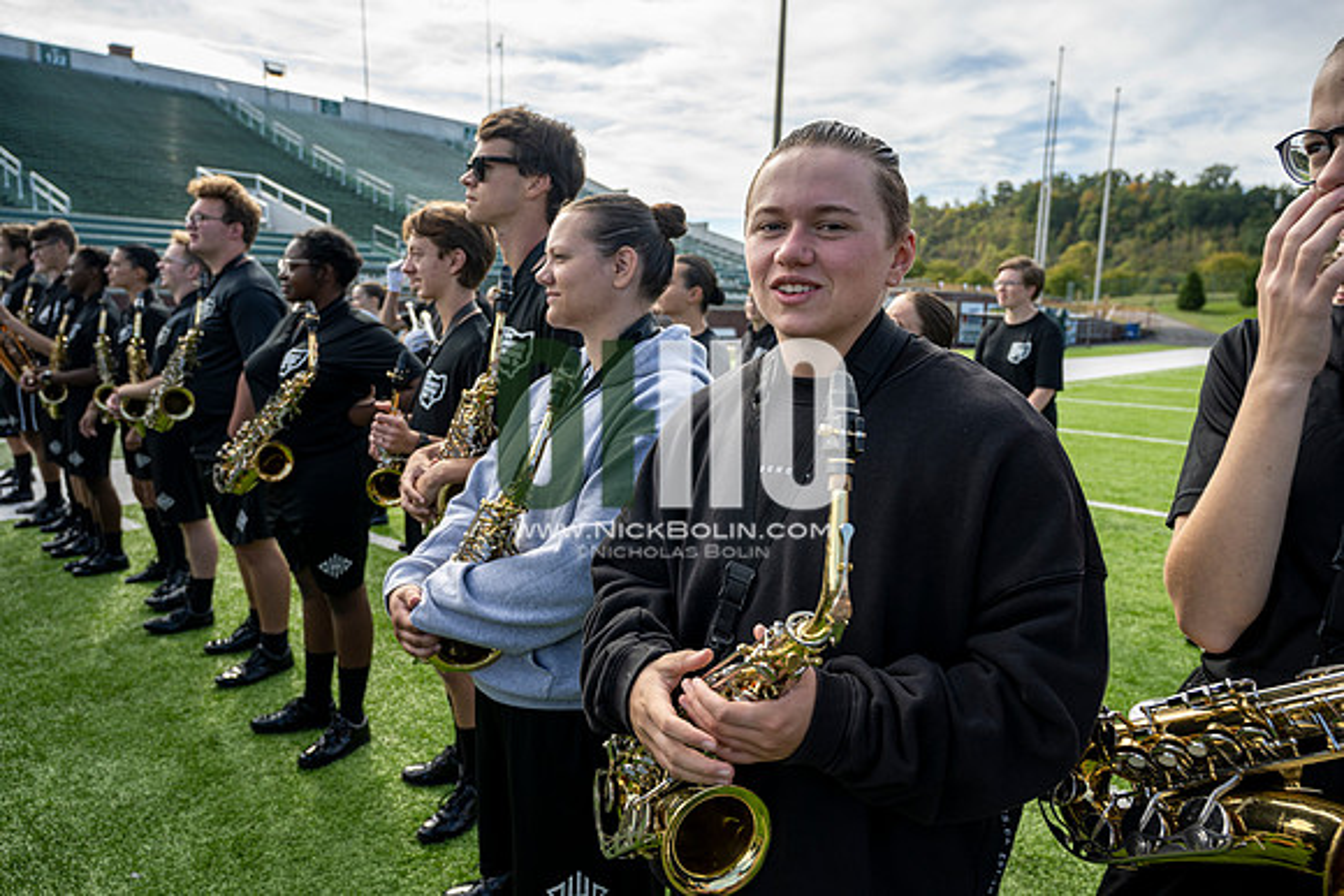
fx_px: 896
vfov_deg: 53.2
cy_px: 448
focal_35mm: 24
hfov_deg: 73.7
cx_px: 672
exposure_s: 1/250
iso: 64
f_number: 4.5
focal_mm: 24
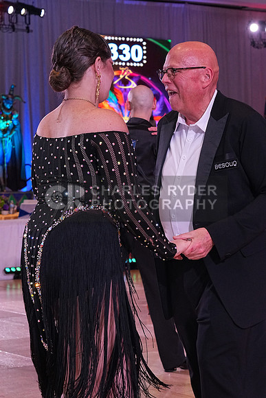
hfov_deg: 14.6
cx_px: 133
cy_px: 199
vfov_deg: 21.7
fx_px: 1041
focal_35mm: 94
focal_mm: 63
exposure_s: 1/250
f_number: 8
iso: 2500
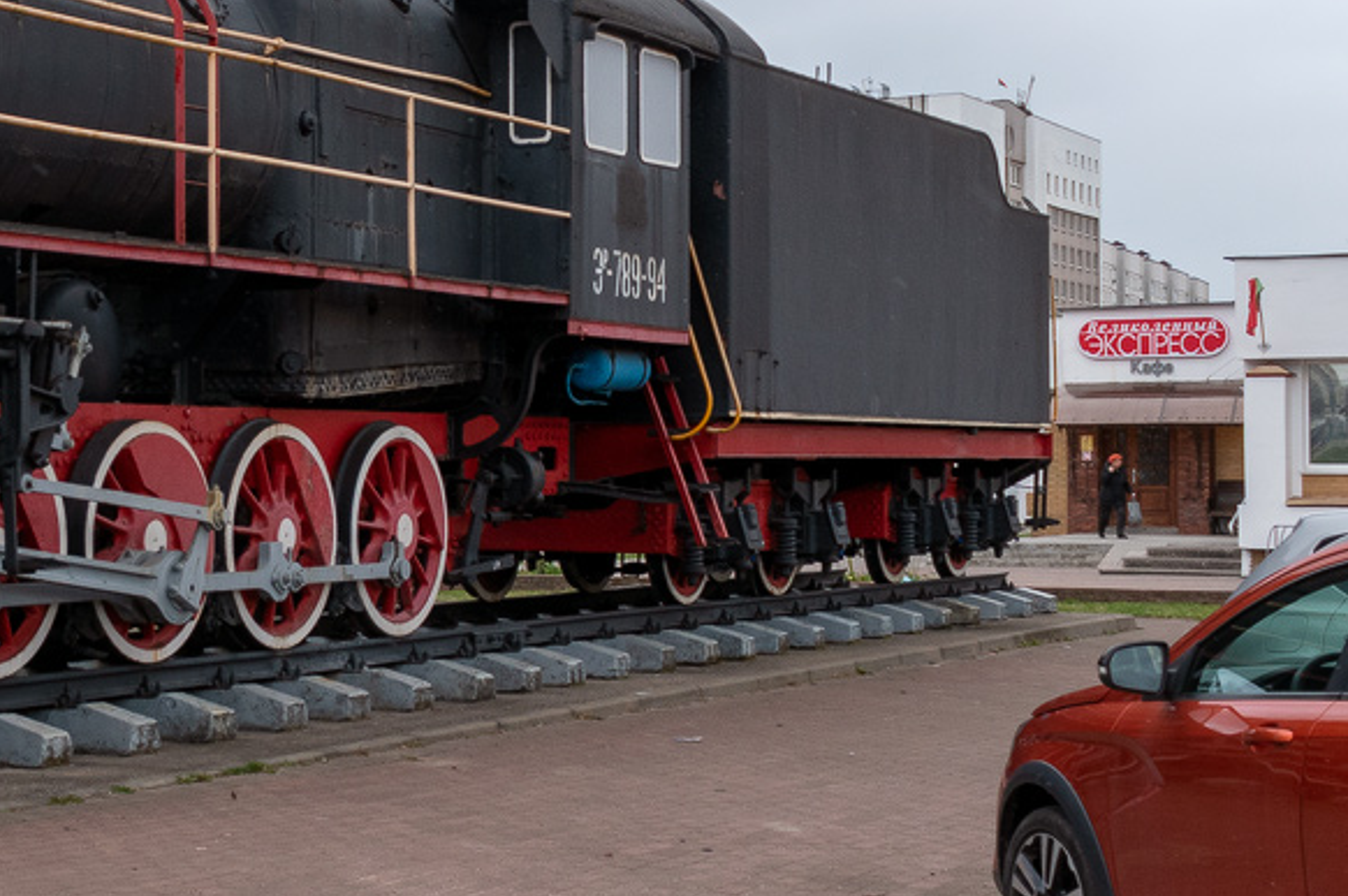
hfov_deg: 28.8
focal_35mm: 65
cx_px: -32
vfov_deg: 20.7
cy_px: 223
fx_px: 2432
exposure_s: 1/250
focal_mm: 18
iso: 180
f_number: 8
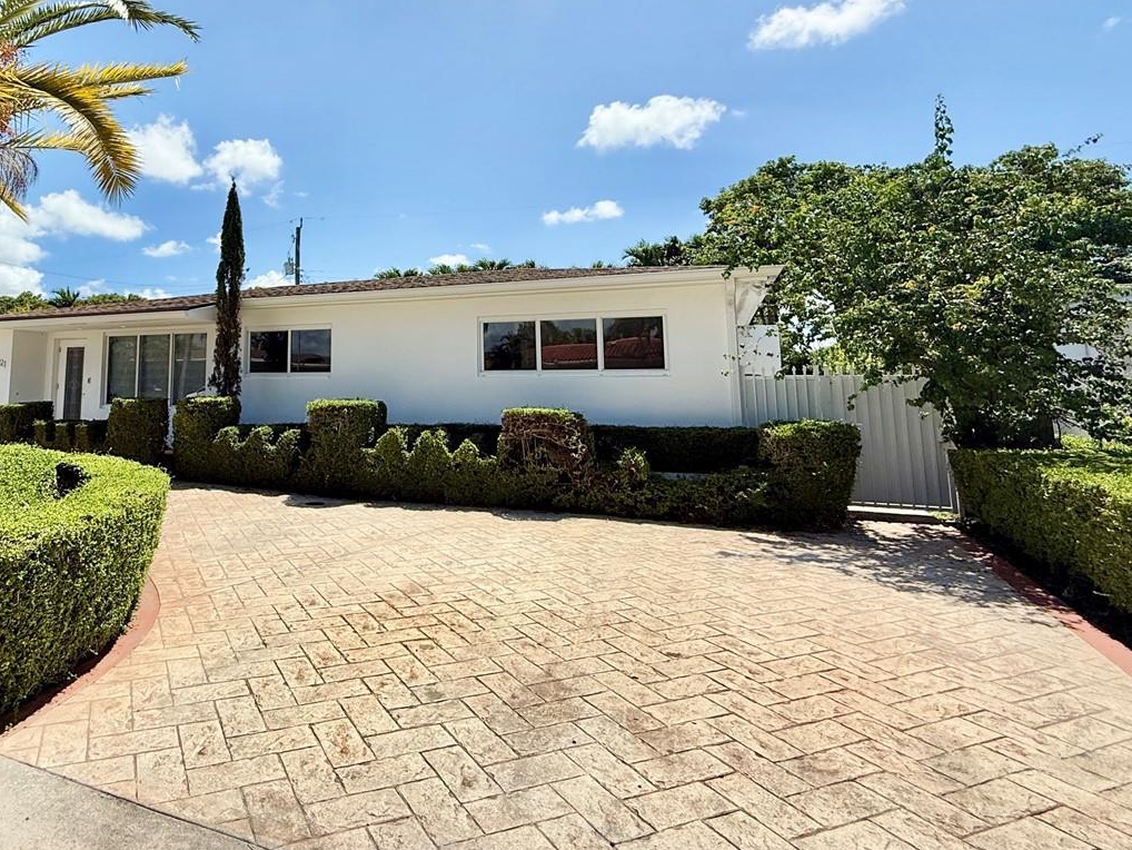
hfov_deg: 73.8
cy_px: 302
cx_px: 367
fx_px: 720
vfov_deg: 60.0
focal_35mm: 22
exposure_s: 1/3460
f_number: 2.2
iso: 50
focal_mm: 2.22
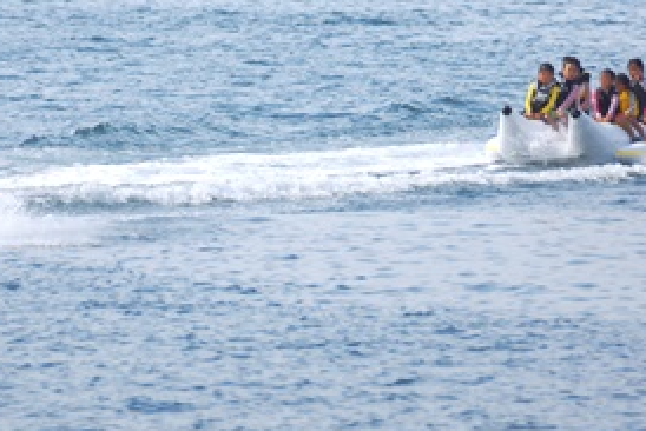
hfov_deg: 2.4
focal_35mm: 843
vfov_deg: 1.6
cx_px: 263
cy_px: -64
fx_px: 15134
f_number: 5.6
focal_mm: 230
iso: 64
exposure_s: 1/800
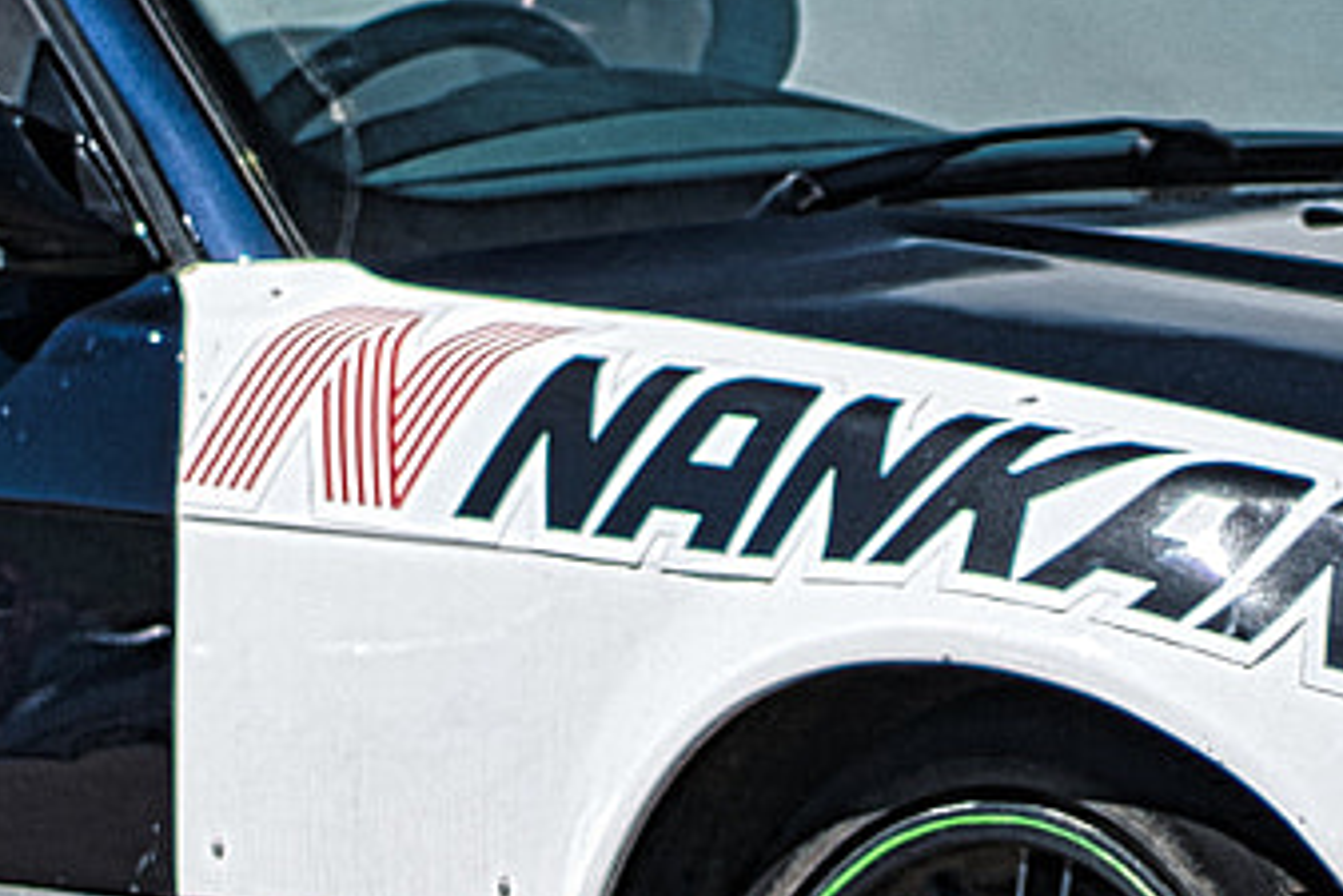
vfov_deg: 8.3
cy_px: 661
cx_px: 681
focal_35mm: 166
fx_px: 6195
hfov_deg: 12.4
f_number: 2
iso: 100
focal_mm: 35
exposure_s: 1/2500
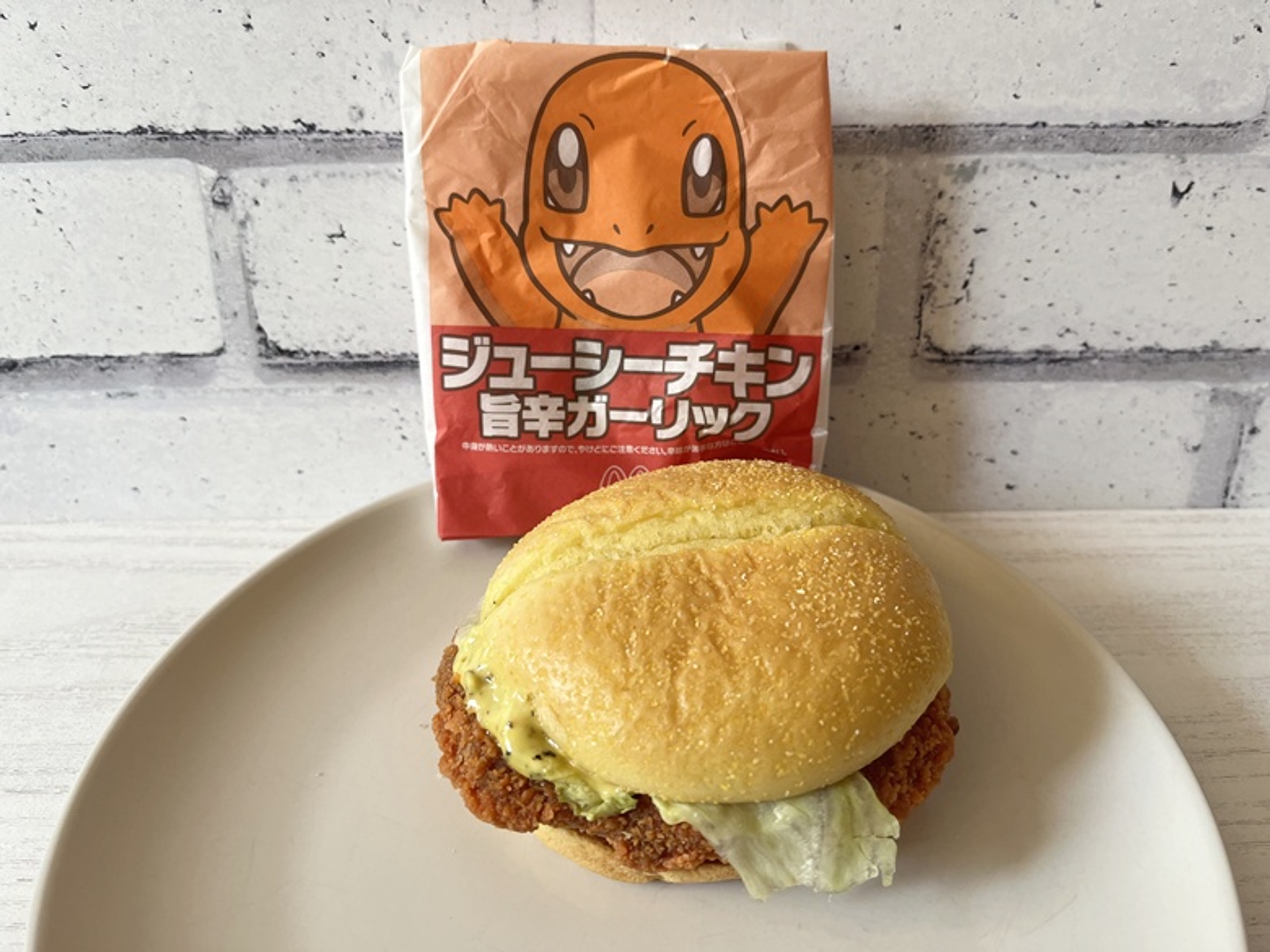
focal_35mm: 26
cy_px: 476
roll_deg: +0.3
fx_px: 954
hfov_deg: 67.3
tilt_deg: -37.7
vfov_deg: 53.1
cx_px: 635
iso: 125
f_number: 1.6
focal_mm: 5.1
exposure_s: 1/101
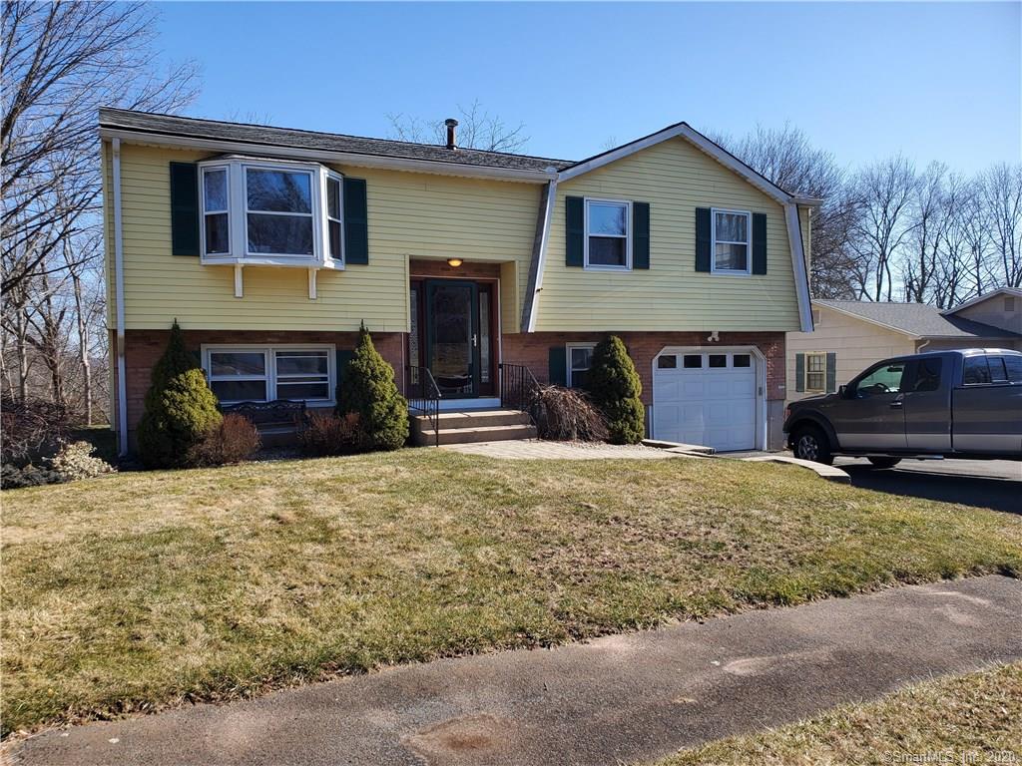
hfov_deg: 67.3
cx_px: 511
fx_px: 768
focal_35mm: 26
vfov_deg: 53.1
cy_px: 383
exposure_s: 1/1132
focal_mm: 4.3
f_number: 2.4
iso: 50
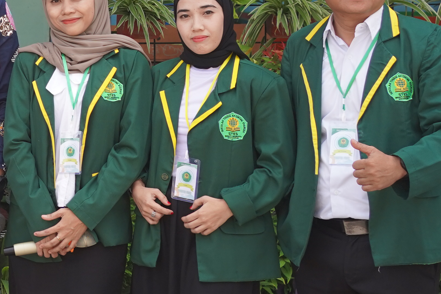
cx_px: -259
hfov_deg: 14.5
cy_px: -5
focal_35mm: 130
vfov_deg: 10.5
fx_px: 1593
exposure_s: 1/160
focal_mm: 35
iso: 250
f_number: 4
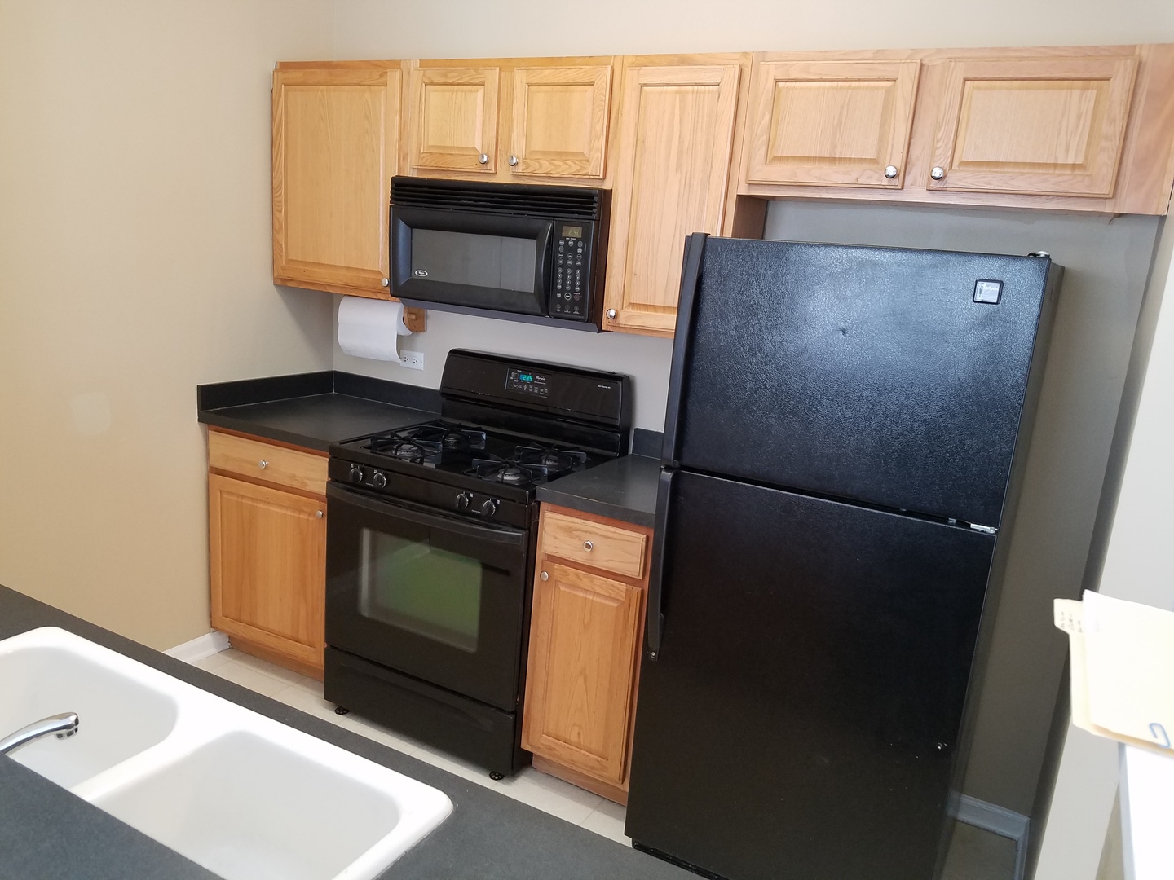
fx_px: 882
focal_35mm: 26
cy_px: 440
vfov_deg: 53.1
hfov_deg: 67.3
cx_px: 587
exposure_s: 1/24
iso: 160
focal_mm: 4.2
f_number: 1.7
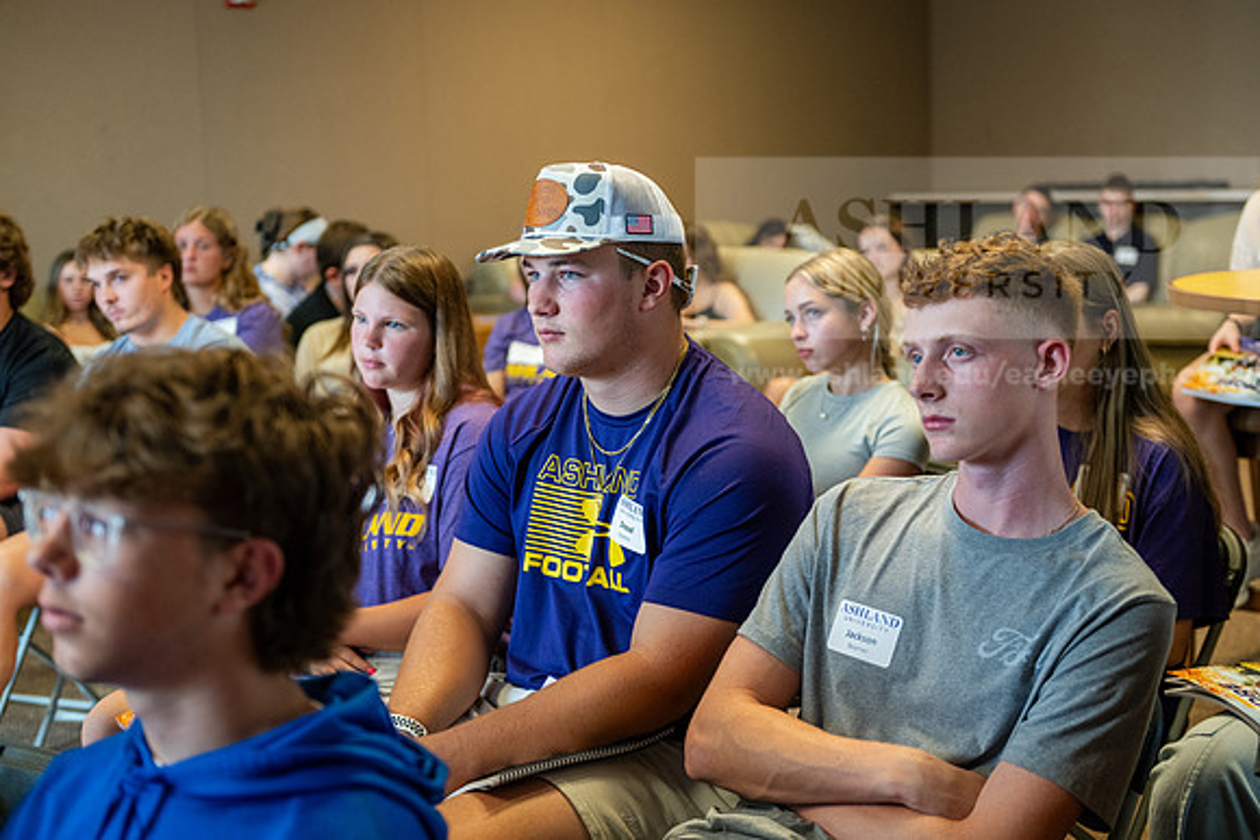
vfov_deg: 26.0
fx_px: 1820
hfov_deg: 38.2
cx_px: 630
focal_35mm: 52
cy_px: 420
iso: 1250
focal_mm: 52
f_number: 2.8
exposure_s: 1/200
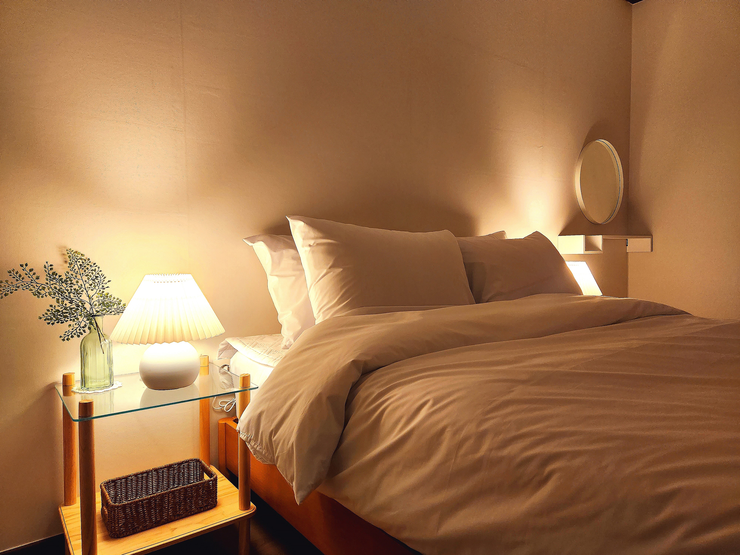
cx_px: 370
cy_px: 278
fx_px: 492
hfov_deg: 73.9
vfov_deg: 58.9
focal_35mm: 23
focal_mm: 5.4
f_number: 1.8
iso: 400
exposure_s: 1/120
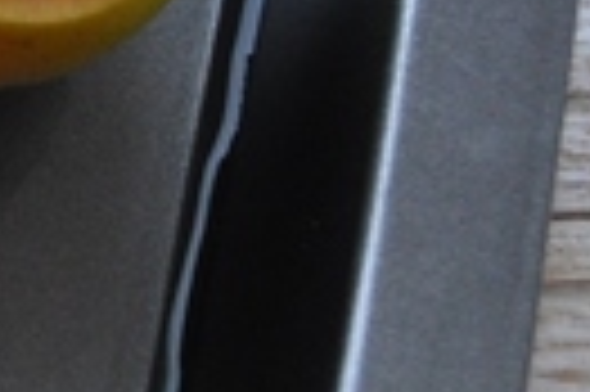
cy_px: -47
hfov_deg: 8.7
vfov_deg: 6.8
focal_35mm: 201
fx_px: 3290
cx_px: -1112
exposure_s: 1/60
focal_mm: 22
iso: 800
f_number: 5.6
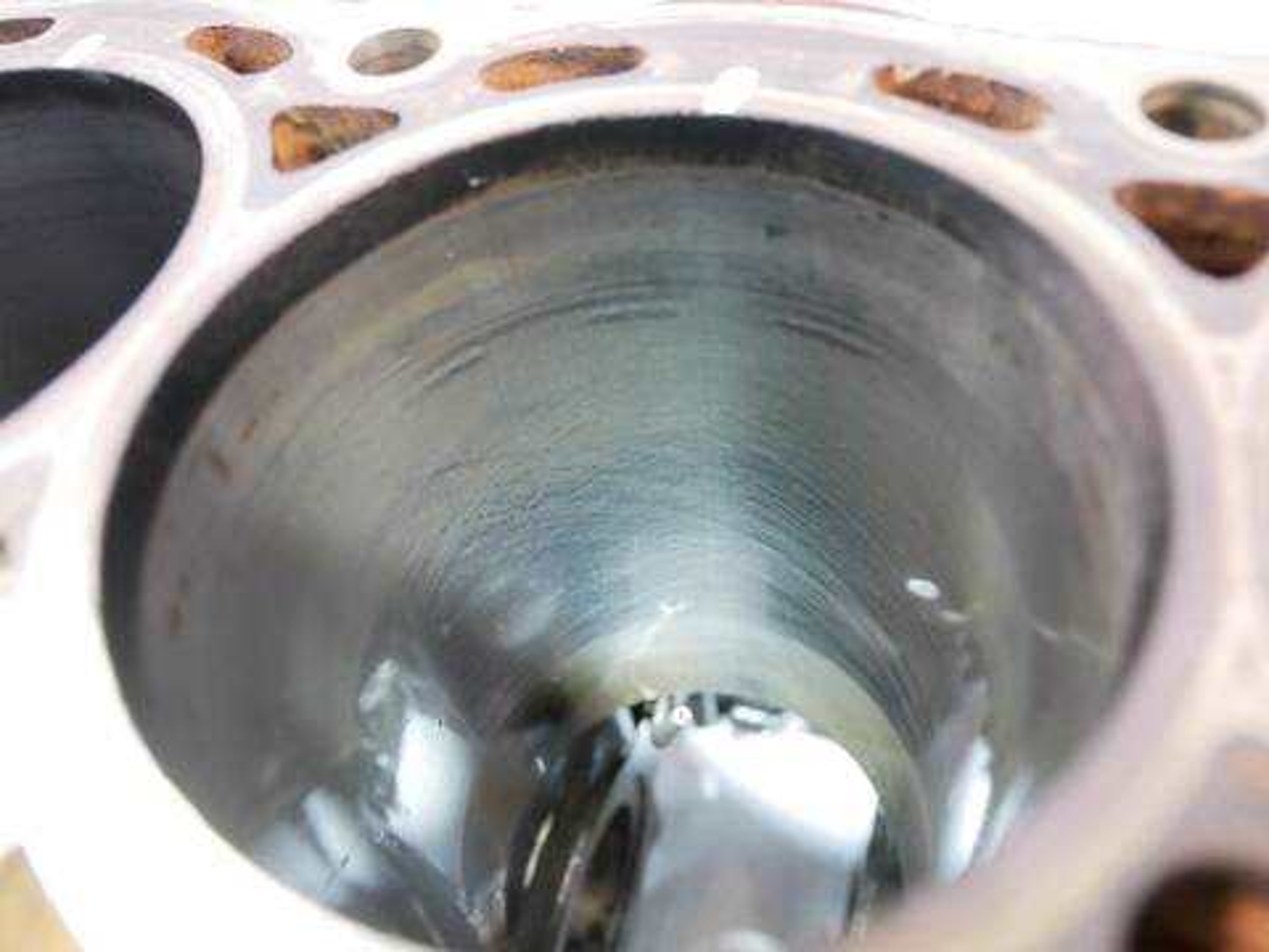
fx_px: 880
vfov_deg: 56.8
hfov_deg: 71.6
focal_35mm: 24
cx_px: 634
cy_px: 476
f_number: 3.5
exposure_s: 1/40
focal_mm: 12
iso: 3200
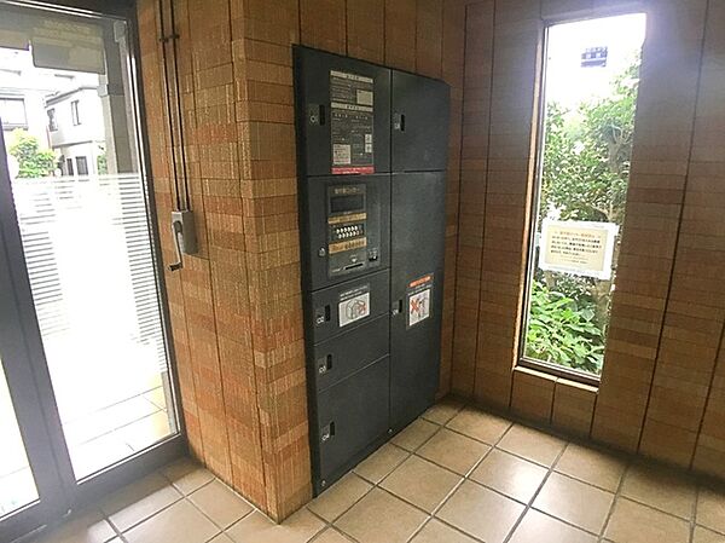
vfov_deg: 45.4
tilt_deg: -17.1
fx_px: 649
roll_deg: -0.1
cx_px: 362
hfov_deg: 58.4
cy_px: 272
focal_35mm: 31
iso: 40
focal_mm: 3.3
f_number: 2.4
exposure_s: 1/30
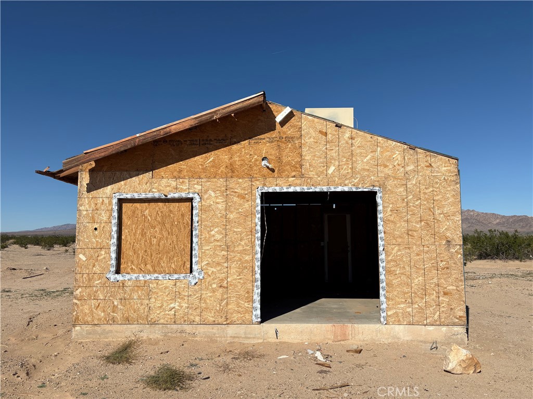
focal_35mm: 26
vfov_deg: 53.1
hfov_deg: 67.3
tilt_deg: +5.2
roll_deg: +1.1
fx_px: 400
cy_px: 200
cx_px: 266
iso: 50
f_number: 1.6
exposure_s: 1/7813
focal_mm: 5.96
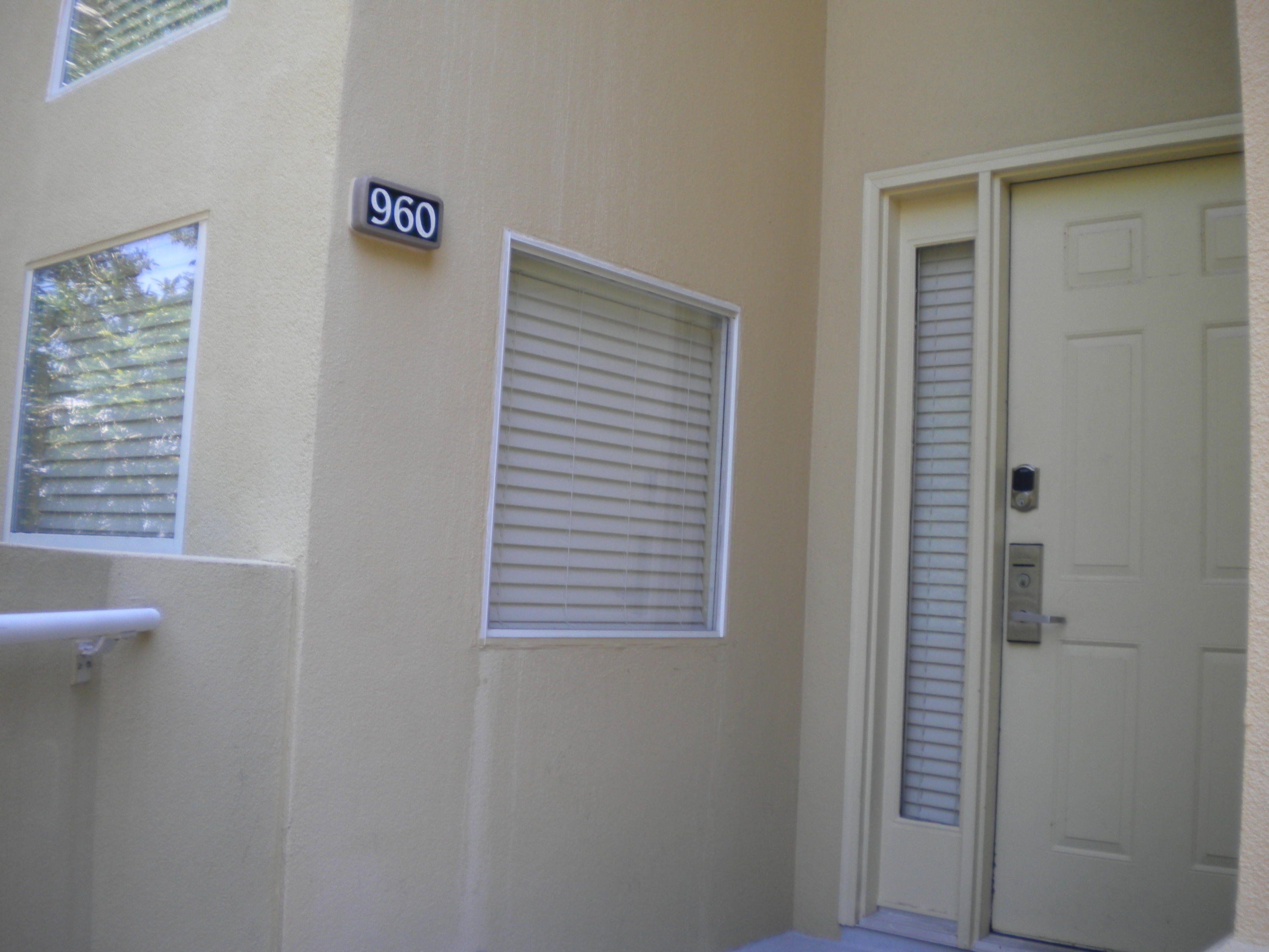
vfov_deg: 40.7
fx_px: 1283
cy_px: 476
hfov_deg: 52.6
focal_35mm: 35
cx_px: 634
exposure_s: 1/130
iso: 80
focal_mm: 6.3
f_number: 3.1
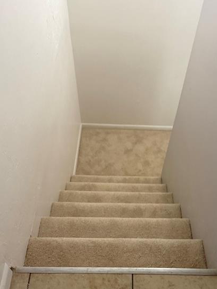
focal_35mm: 34
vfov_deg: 52.9
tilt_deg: -51.2
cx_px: 127
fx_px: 284
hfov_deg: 41.7
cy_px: 194
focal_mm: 6.76
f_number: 1.78
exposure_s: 1/60
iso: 500
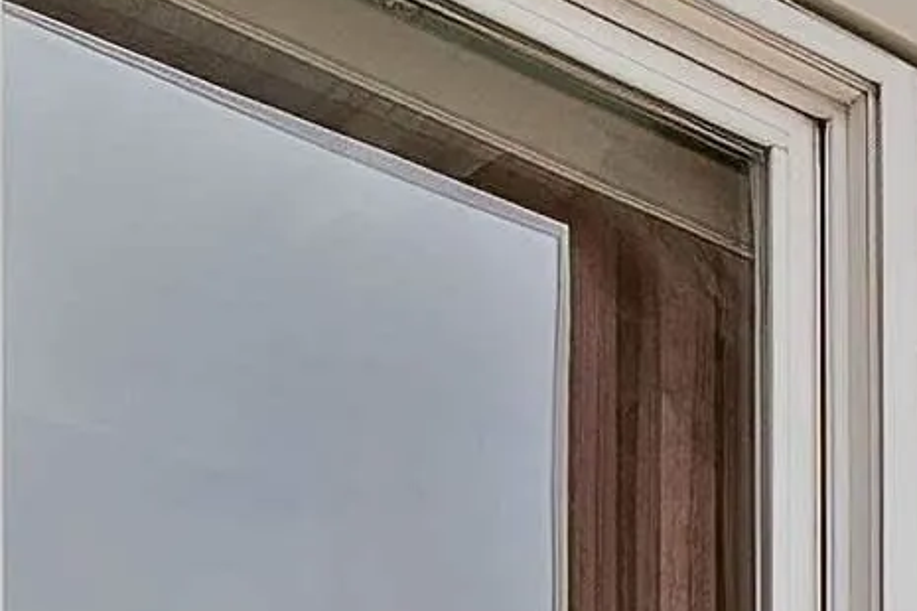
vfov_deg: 11.2
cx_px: 947
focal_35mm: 99
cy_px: 1524
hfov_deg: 19.9
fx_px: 2522
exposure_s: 1/1000
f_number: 7.1
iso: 200
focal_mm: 10
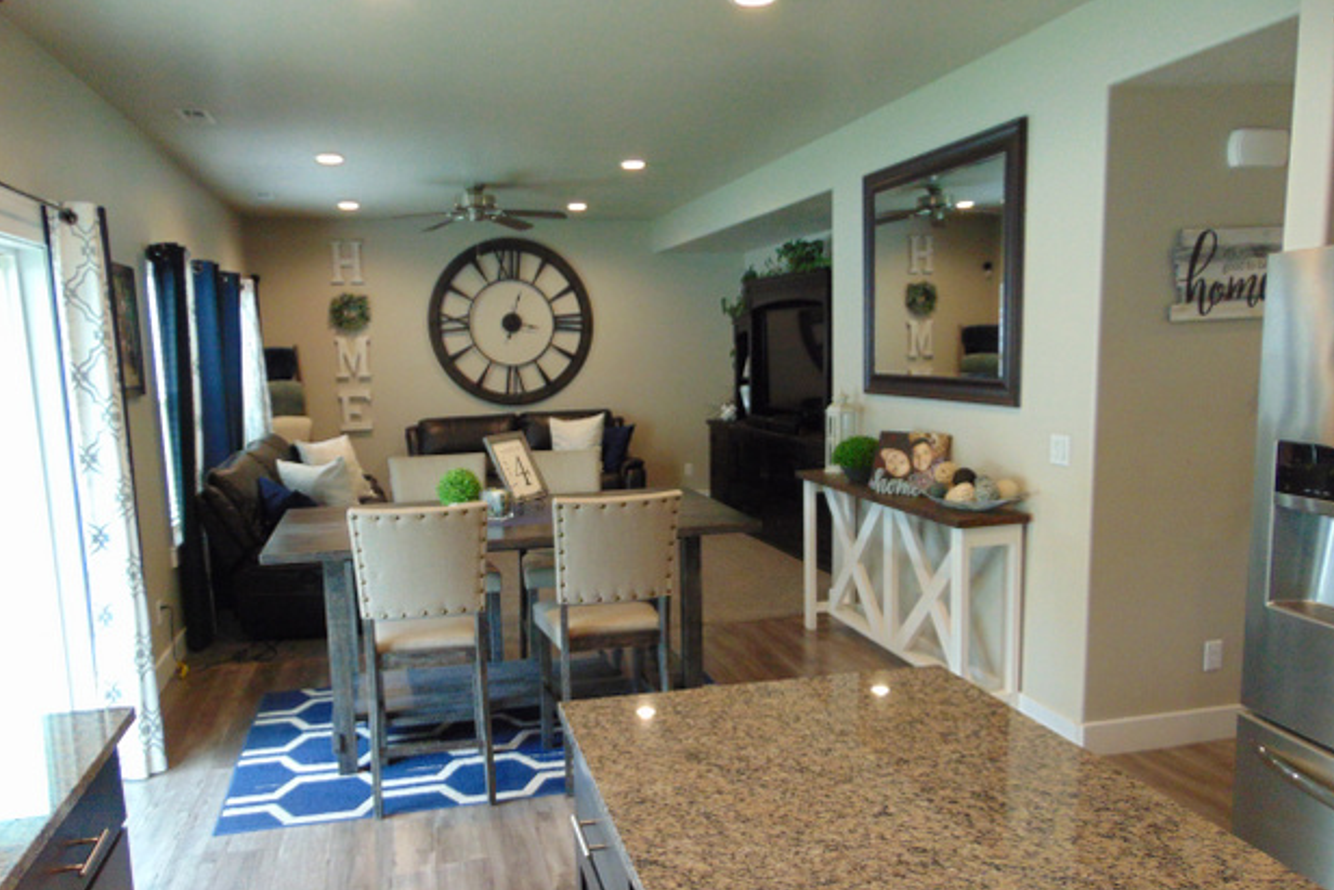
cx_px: 656
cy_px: 515
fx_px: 1001
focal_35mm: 27
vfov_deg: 47.8
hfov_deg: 67.4
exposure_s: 1/30
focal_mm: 4.5
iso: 250
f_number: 3
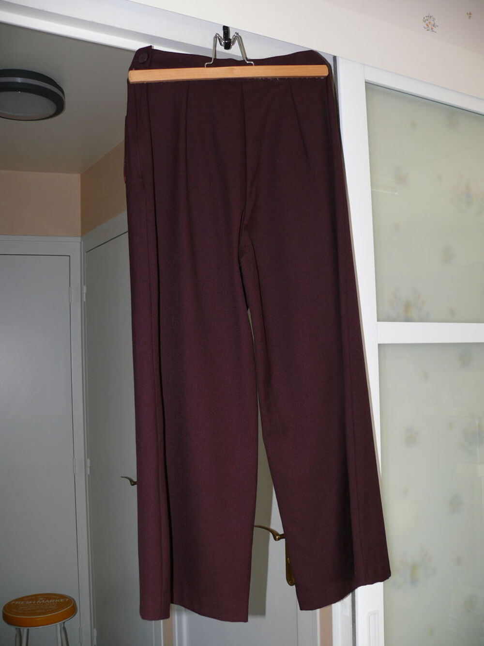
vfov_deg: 52.6
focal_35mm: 35
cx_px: 242
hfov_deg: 40.7
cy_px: 323
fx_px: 652
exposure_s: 1/30
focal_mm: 7.4
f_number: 2.8
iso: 100
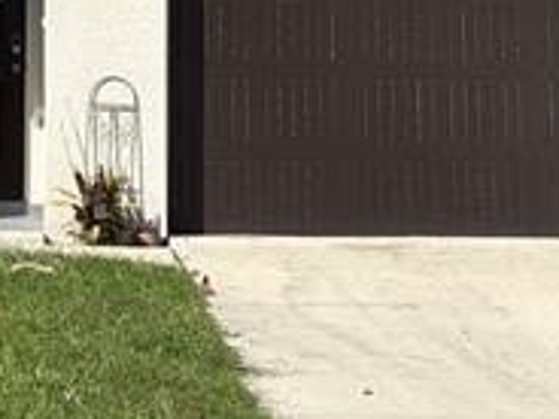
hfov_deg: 13.5
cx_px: 106
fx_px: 2342
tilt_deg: +7.9
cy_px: -179
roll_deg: +0.5
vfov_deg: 10.0
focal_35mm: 145
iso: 50
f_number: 1.6
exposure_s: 1/5814
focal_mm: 5.96
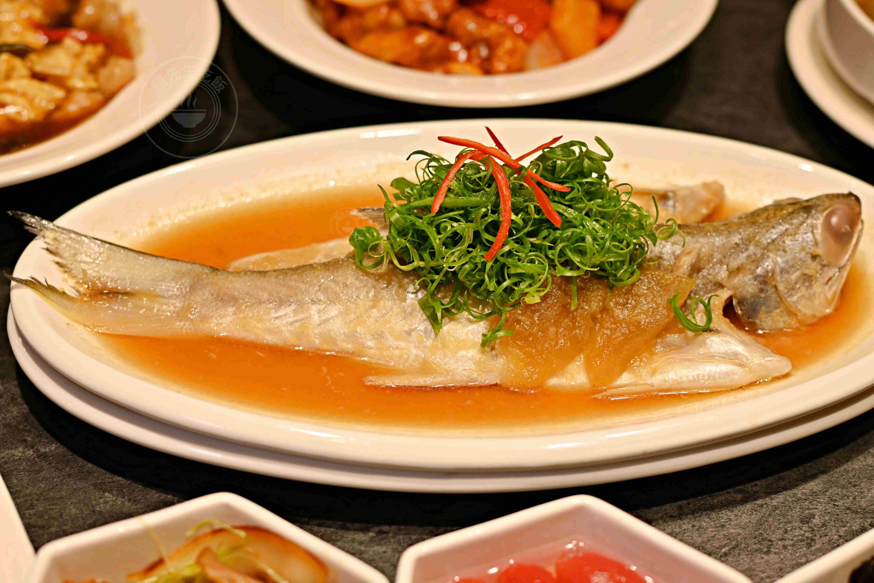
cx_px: 437
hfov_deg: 27.0
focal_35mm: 75
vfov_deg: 18.2
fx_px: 1821
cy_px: 292
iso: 100
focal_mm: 50
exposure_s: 1/200
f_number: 2.8
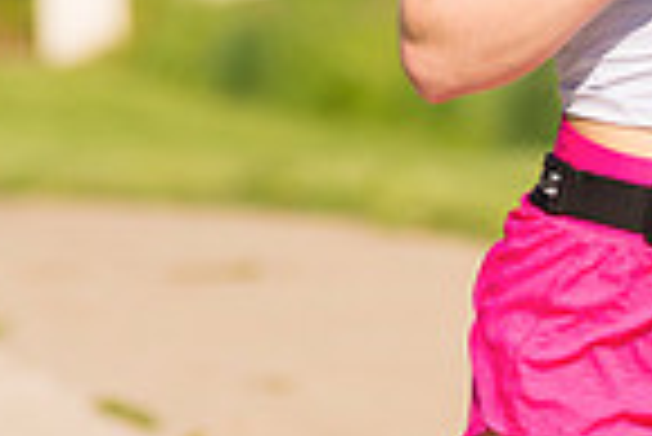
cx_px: 877
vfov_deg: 1.7
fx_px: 14521
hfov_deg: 2.6
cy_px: 65
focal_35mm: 801
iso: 400
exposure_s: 1/2000
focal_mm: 200
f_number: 5.6
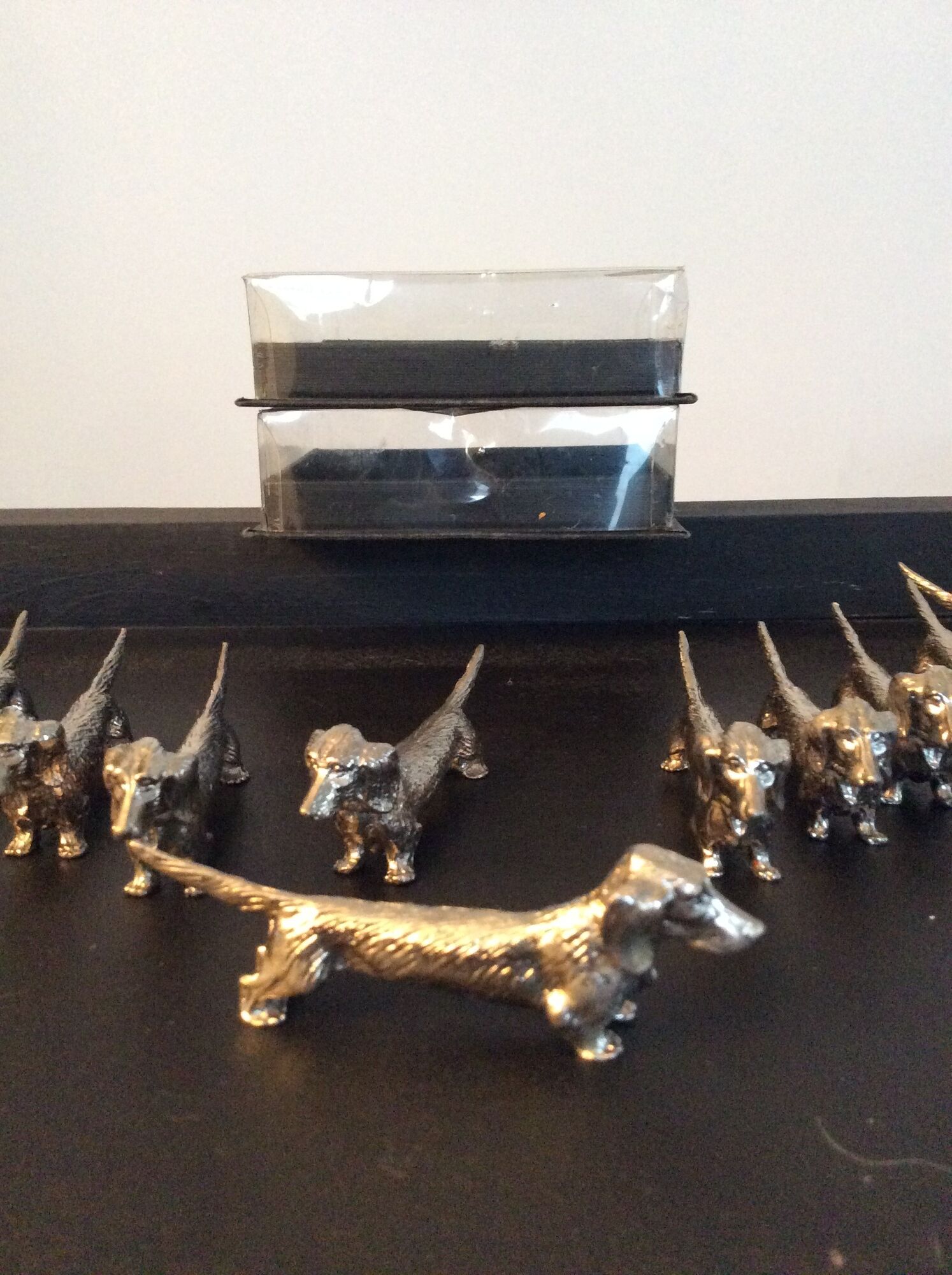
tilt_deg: -14.8
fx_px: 1176
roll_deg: +1.1
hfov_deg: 44.1
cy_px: 638
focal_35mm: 32
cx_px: 476
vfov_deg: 56.9
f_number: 2.4
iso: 400
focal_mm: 3.3
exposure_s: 1/17
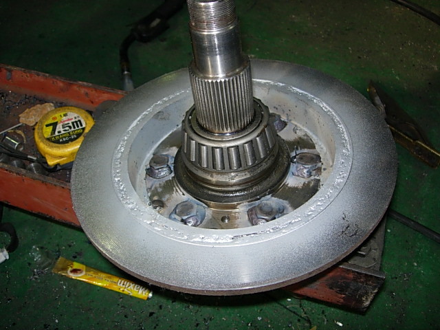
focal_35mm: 38
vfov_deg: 37.7
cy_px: 165
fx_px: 483
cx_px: 220
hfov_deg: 49.0
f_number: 2.8
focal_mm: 7.8
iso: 79
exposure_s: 1/64
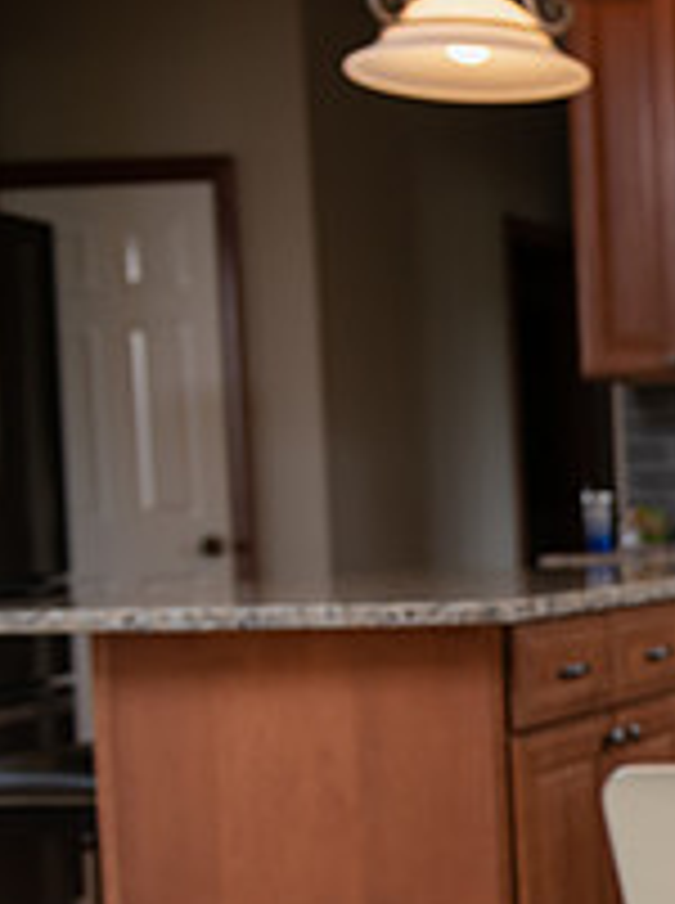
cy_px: 650
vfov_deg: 21.9
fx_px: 2321
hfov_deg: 14.5
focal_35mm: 89
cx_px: 1224
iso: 400
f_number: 3.5
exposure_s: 1/125
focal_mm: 32
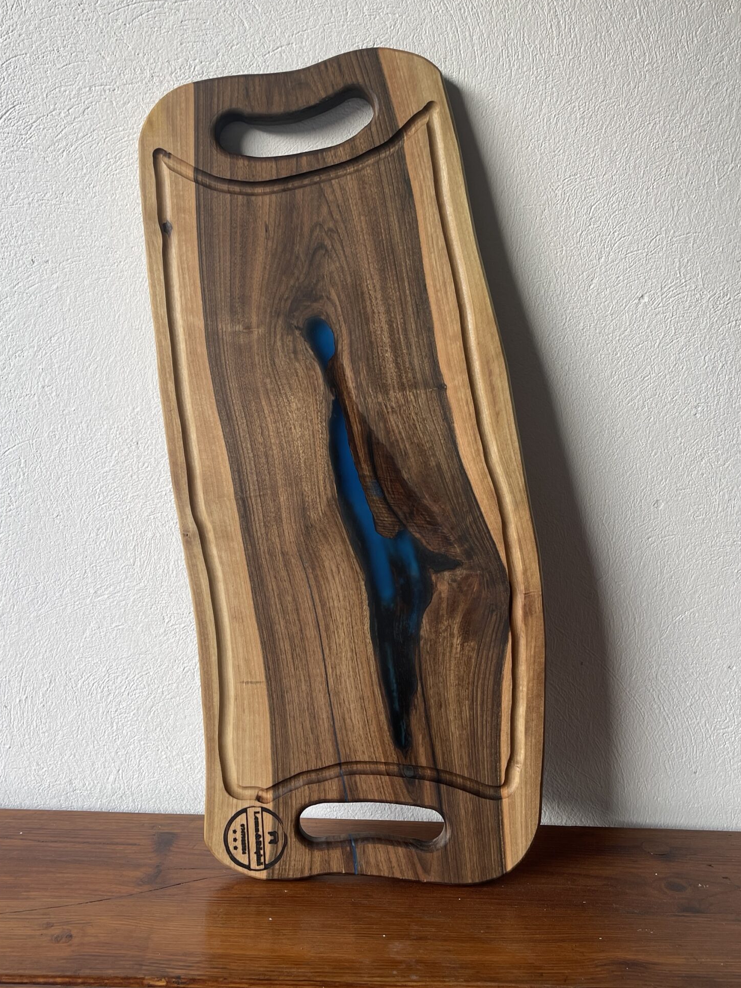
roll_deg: -2.7
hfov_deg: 43.0
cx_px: 376
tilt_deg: -10.8
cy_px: 499
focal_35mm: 33
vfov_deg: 55.3
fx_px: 942
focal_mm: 5.1
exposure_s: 1/124
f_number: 1.6
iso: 32
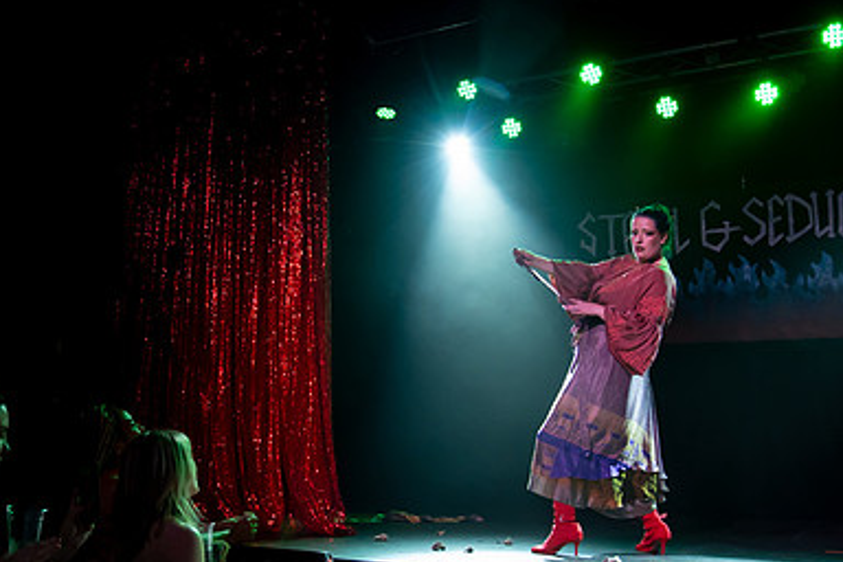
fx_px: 937
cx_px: 371
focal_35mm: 40
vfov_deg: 33.3
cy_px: 338
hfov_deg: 48.4
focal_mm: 24
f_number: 4
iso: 4000
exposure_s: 1/160
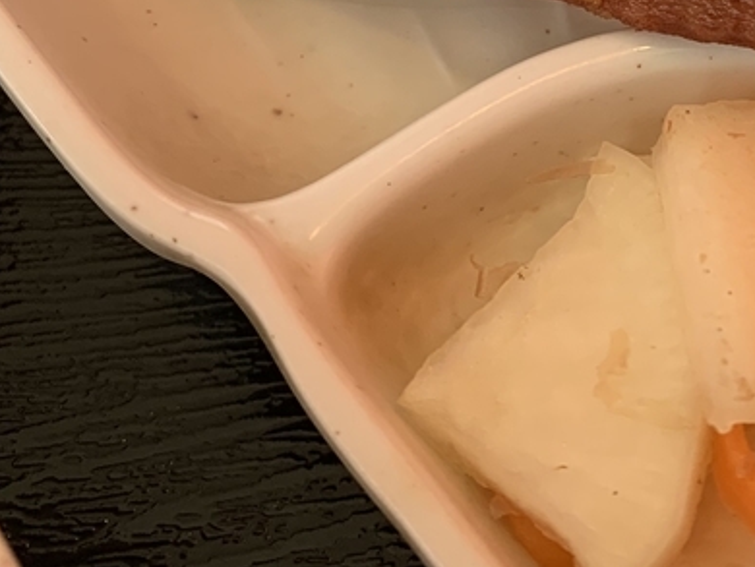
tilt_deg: -59.3
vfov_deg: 17.2
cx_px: 753
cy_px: -203
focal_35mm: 80
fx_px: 1746
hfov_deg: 23.4
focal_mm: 4.25
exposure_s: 1/121
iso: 64
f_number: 1.8
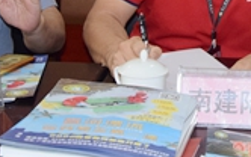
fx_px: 1136
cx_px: 248
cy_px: -130
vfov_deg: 7.7
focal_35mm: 166
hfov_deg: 12.5
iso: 1800
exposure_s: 1/60
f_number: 4.2
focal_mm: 30
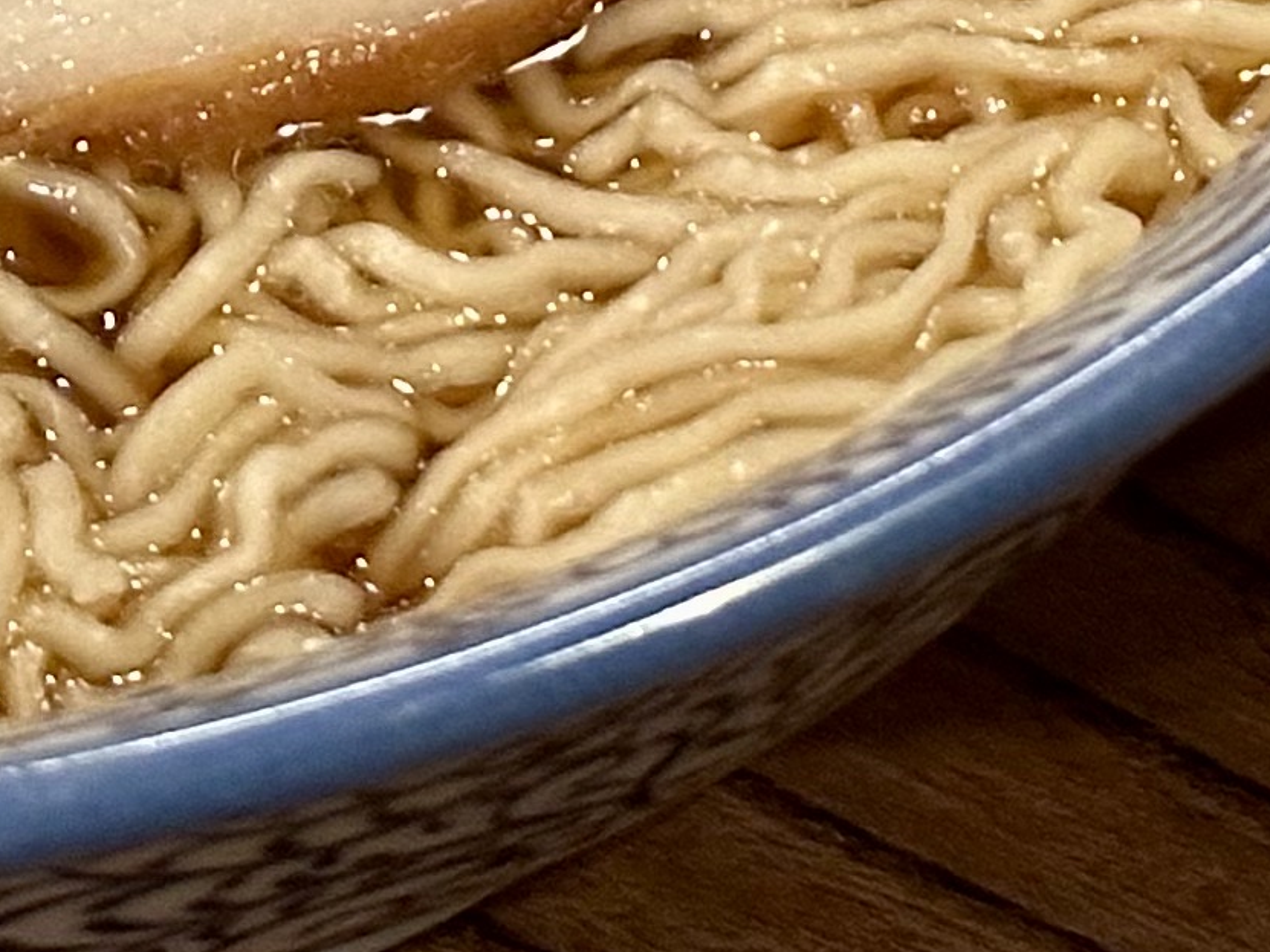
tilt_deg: -38.3
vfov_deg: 6.1
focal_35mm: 233
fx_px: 8547
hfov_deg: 8.4
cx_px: 1485
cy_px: -1313
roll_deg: +0.0
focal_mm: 6.86
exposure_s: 1/40
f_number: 1.78
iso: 400
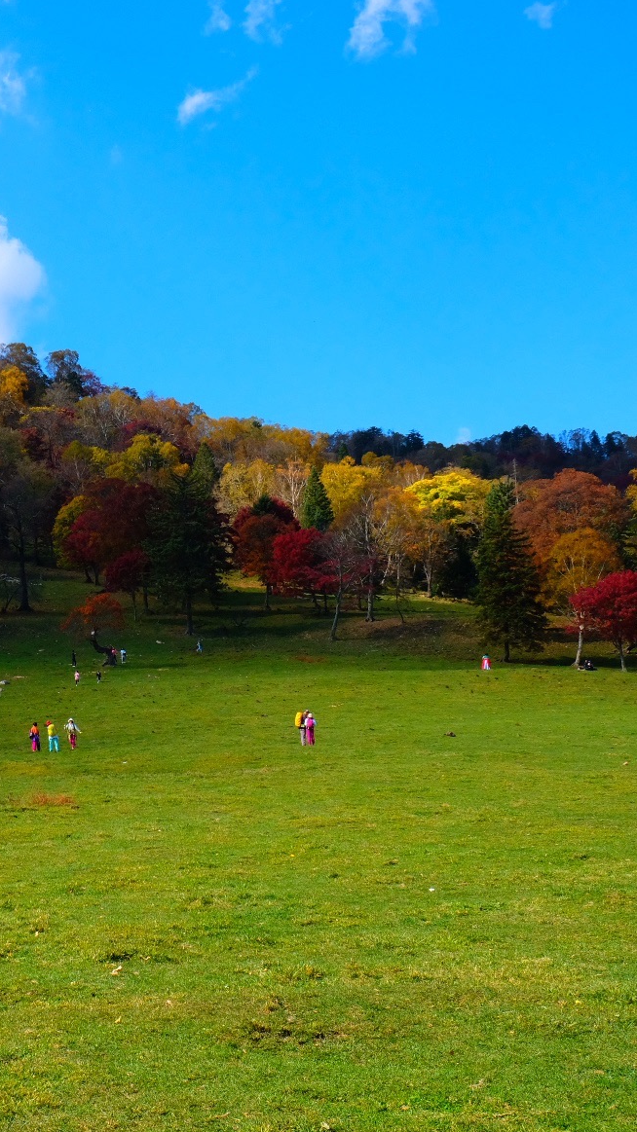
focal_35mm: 56
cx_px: -131
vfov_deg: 37.2
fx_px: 1682
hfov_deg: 20.1
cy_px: 566
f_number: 10
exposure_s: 1/640
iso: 800
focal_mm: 23.3
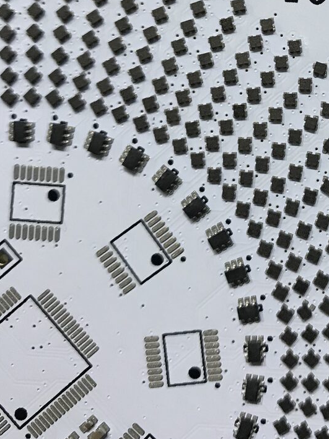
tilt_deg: -87.4
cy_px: 70
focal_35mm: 58
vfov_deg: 32.1
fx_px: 735
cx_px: 339
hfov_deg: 24.0
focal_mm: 3.99
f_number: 1.8
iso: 32
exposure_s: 1/30
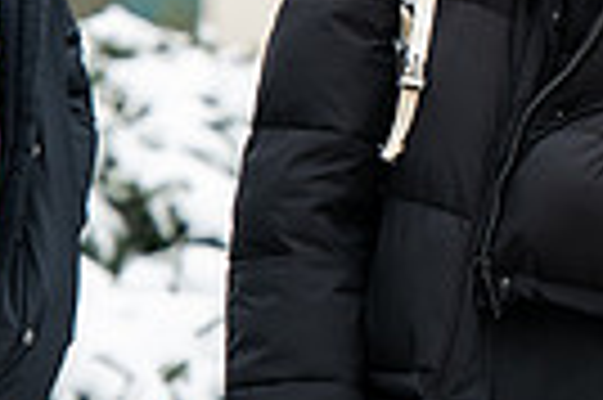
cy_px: -101
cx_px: 666
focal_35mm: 715
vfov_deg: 1.9
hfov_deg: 2.9
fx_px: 11962
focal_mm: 165
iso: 125
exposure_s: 1/250
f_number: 3.5
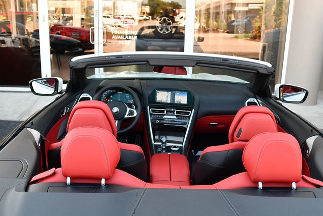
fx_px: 359
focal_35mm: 40
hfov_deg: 48.4
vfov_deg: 33.5
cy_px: 108
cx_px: 162
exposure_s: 1/250
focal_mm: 20
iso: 400
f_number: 4.5
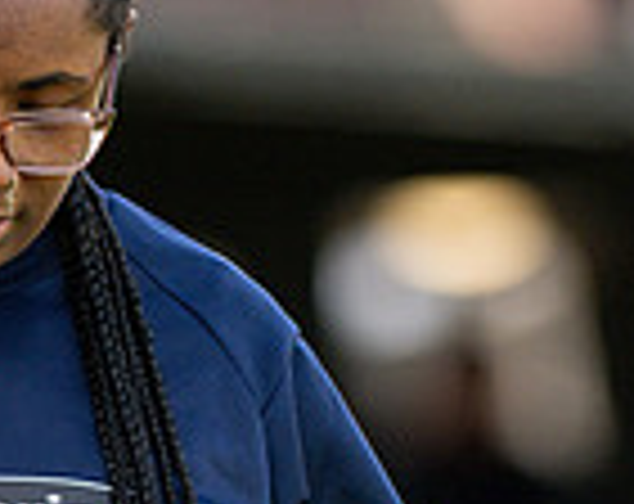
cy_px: 793
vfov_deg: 1.1
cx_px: 225
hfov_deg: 1.4
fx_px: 25318
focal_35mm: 1353
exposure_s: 1/2000
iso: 200
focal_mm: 300
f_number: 2.8
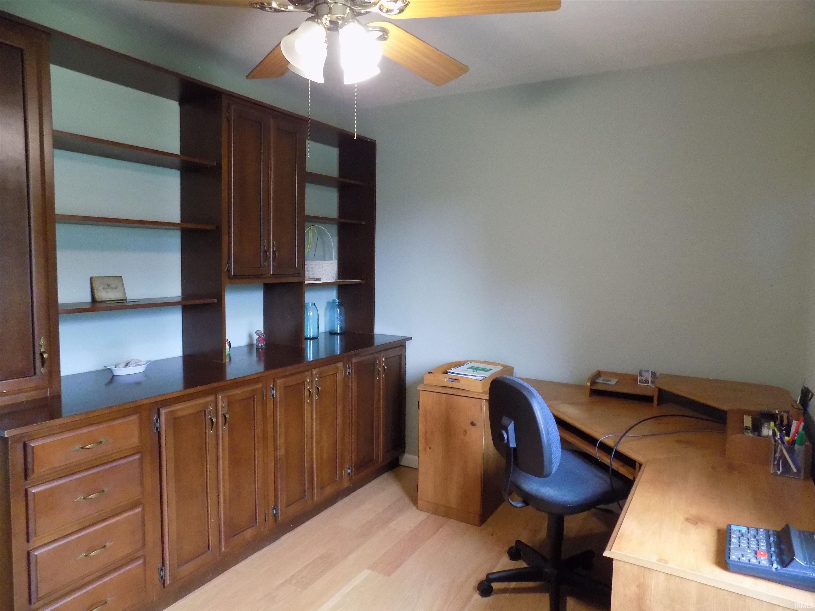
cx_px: 408
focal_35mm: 23
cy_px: 306
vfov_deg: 58.9
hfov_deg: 73.9
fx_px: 542
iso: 400
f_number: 3.1
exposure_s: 1/20
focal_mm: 4
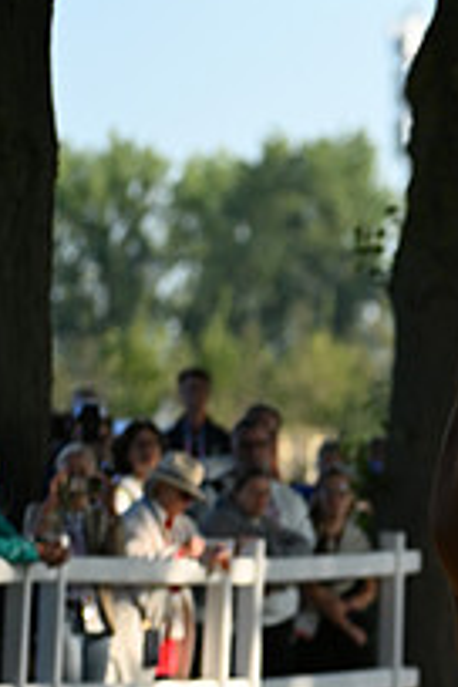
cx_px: 859
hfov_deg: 2.4
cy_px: 520
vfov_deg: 3.6
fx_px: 10877
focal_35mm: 570
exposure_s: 1/1000
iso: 400
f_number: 4.5
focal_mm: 200
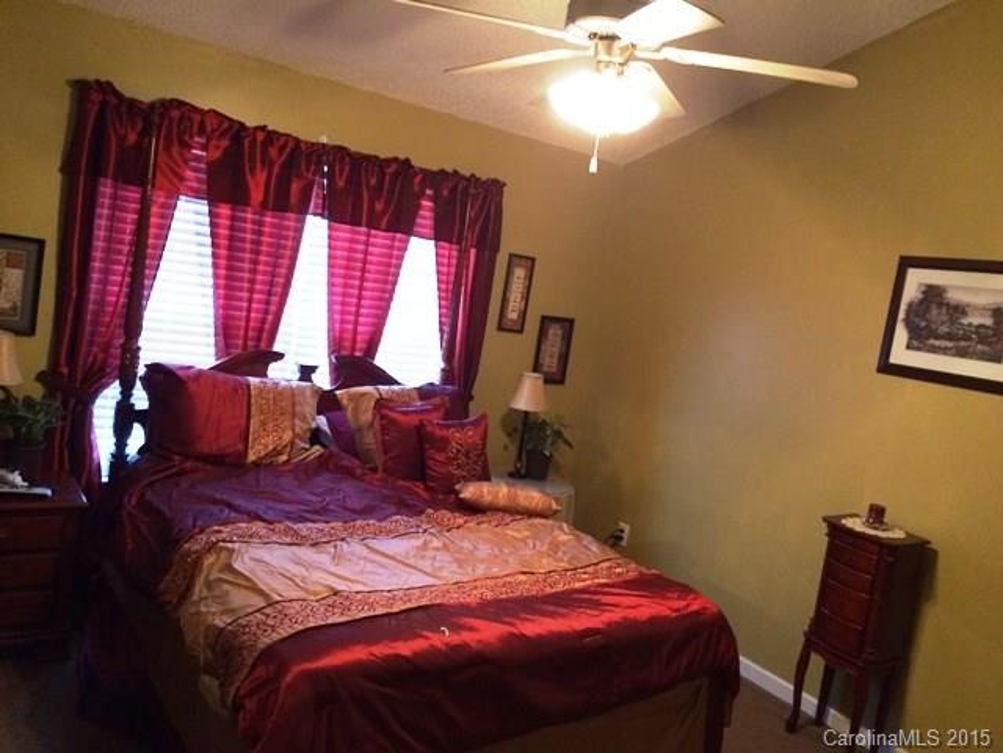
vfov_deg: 48.2
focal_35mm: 29
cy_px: 376
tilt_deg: -7.5
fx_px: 840
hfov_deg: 61.7
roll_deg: -7.6
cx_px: 502
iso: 250
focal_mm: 4.15
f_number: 2.2
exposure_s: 1/30
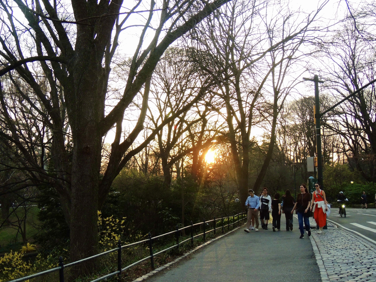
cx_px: 188
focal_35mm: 47
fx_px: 511
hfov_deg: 40.4
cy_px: 141
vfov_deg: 30.9
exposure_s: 1/320
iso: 400
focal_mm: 8.3
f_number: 3.5
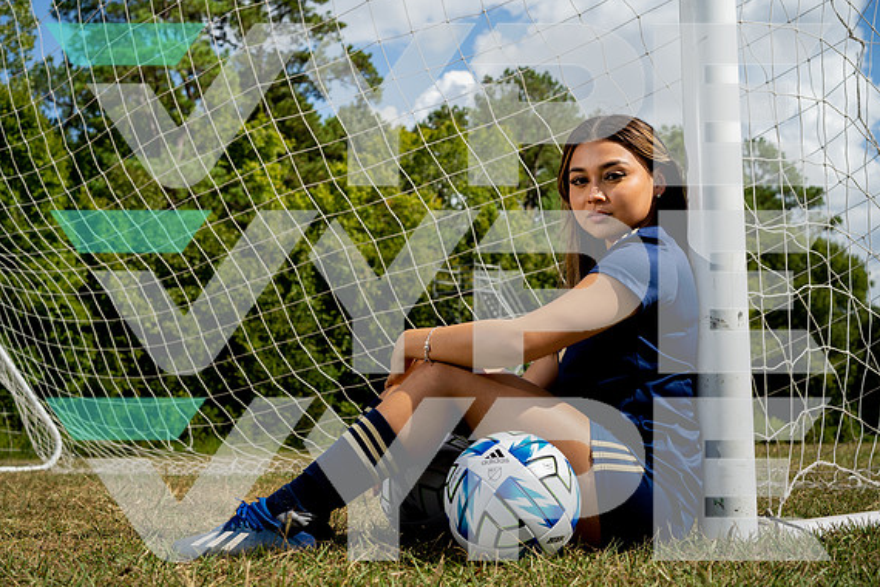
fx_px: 1369
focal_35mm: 56
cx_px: 443
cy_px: 293
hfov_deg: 35.6
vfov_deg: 24.2
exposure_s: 1/250
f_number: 7.1
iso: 50
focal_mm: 55
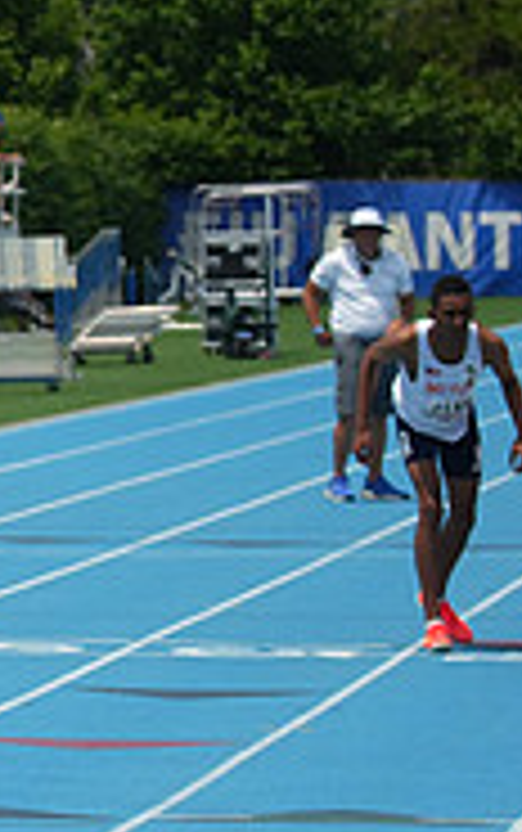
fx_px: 8698
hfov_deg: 3.4
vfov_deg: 5.5
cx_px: -765
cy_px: 596
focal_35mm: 383
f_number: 5.6
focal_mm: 120
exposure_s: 1/3200
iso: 400
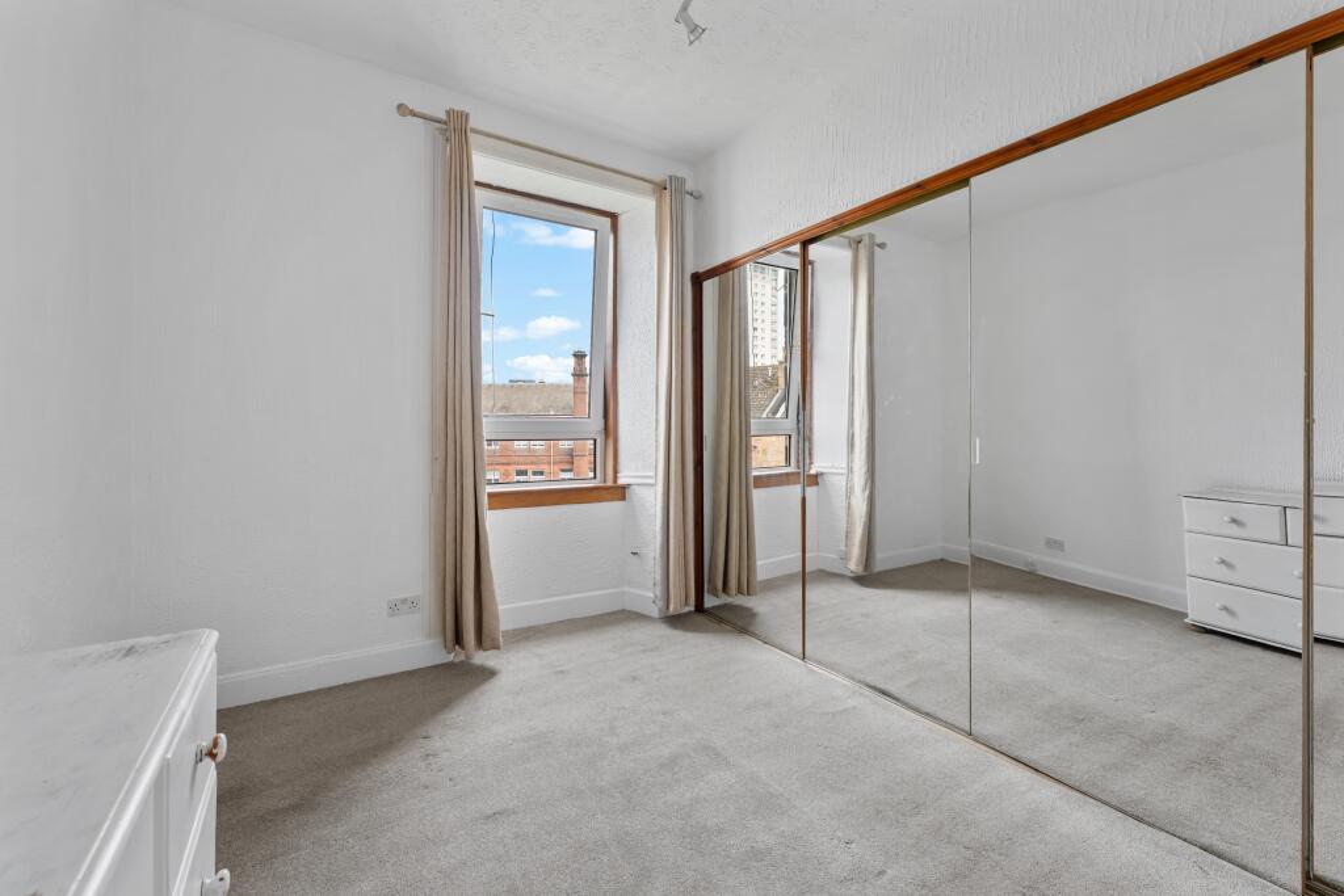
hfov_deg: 104.2
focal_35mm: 14
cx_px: 672
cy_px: 448
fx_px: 523
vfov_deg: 81.2
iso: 640
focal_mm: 14
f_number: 8
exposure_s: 1/25
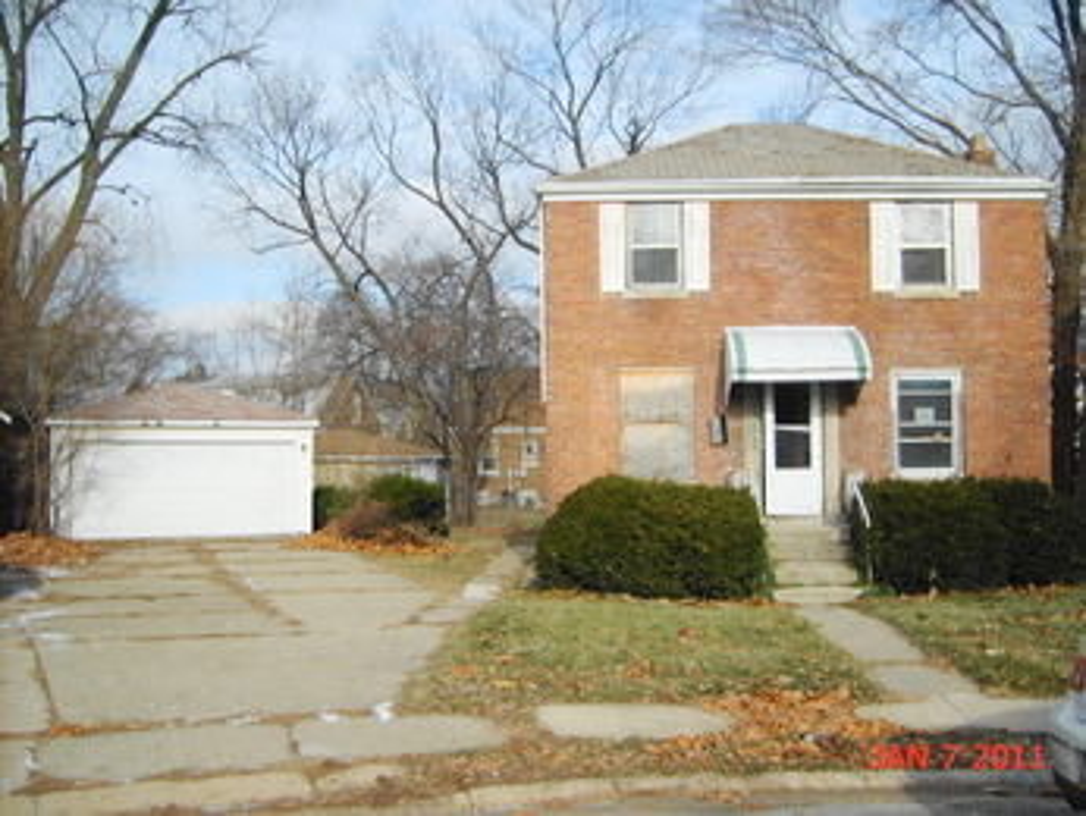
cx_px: 543
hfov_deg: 52.6
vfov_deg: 40.7
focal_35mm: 35
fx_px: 1099
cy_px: 408
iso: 50
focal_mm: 5.8
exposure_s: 1/180
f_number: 7.1
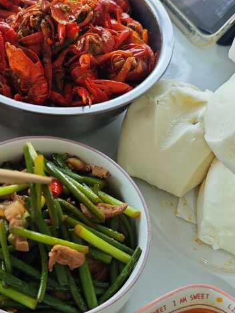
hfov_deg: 23.4
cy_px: 163
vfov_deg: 31.2
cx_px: 55
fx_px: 561
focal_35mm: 62
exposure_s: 1/50
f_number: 1.63
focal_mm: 8.72
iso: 160
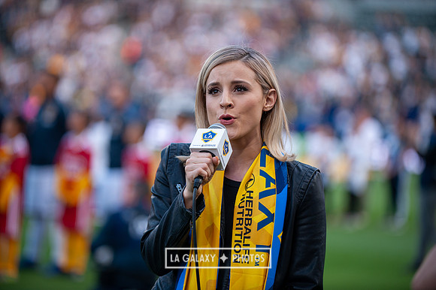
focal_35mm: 160
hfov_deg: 12.8
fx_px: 1937
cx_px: 218
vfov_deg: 8.6
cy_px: 145
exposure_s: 1/400
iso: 250
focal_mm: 160
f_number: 2.8
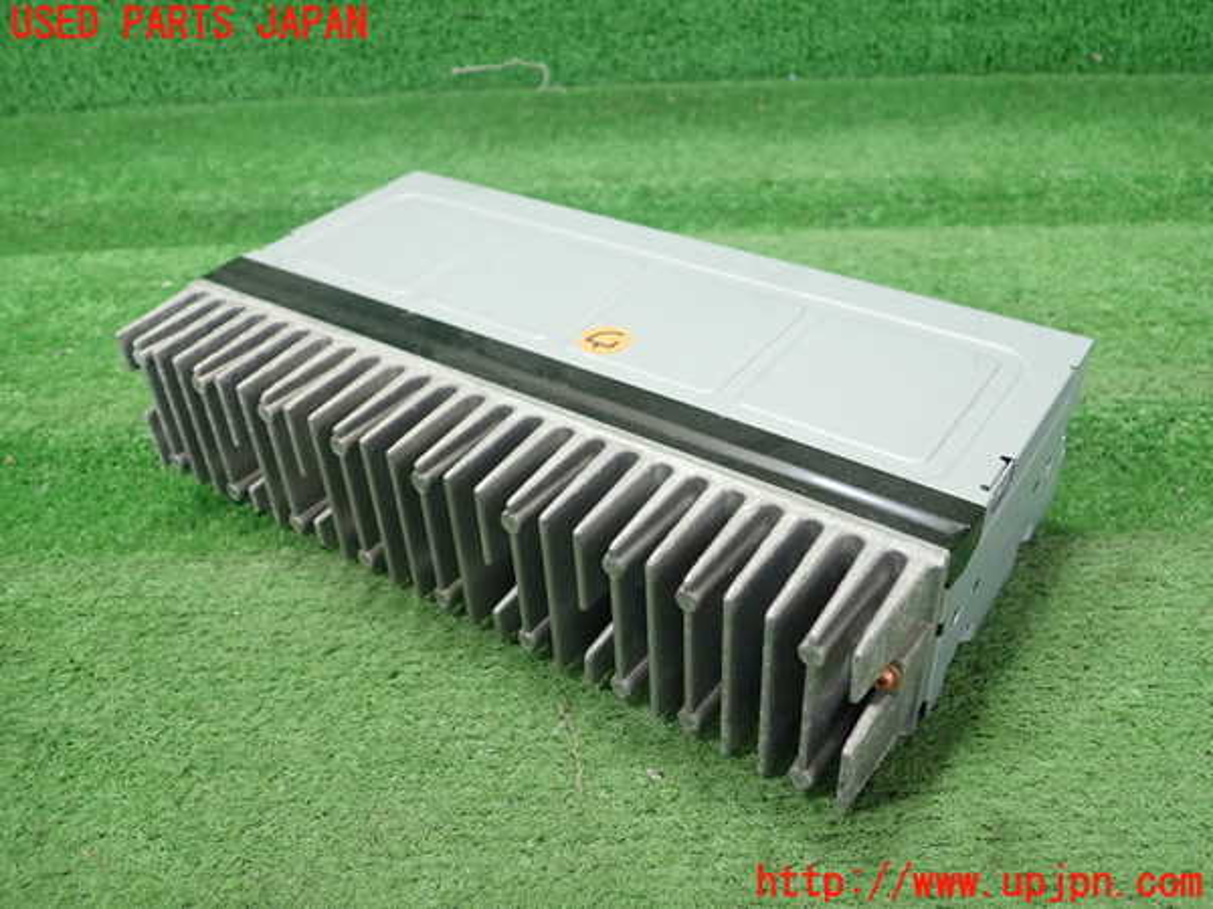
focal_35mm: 30
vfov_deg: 46.8
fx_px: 1051
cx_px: 606
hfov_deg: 60.0
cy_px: 454
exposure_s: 1/125
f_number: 2.3
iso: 400
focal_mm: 5.5
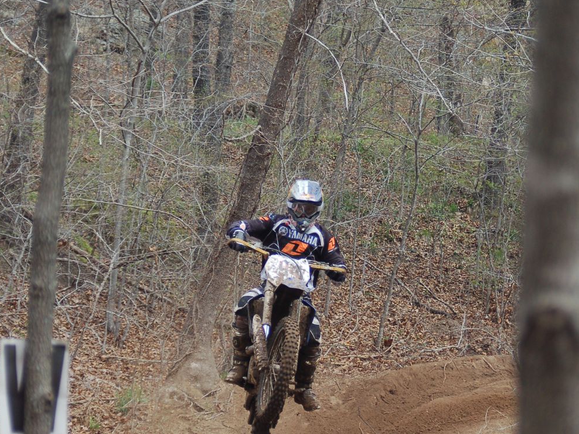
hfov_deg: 12.9
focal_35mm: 153
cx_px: 288
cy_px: 239
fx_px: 2559
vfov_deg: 9.7
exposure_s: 1/1000
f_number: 4.5
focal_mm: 70
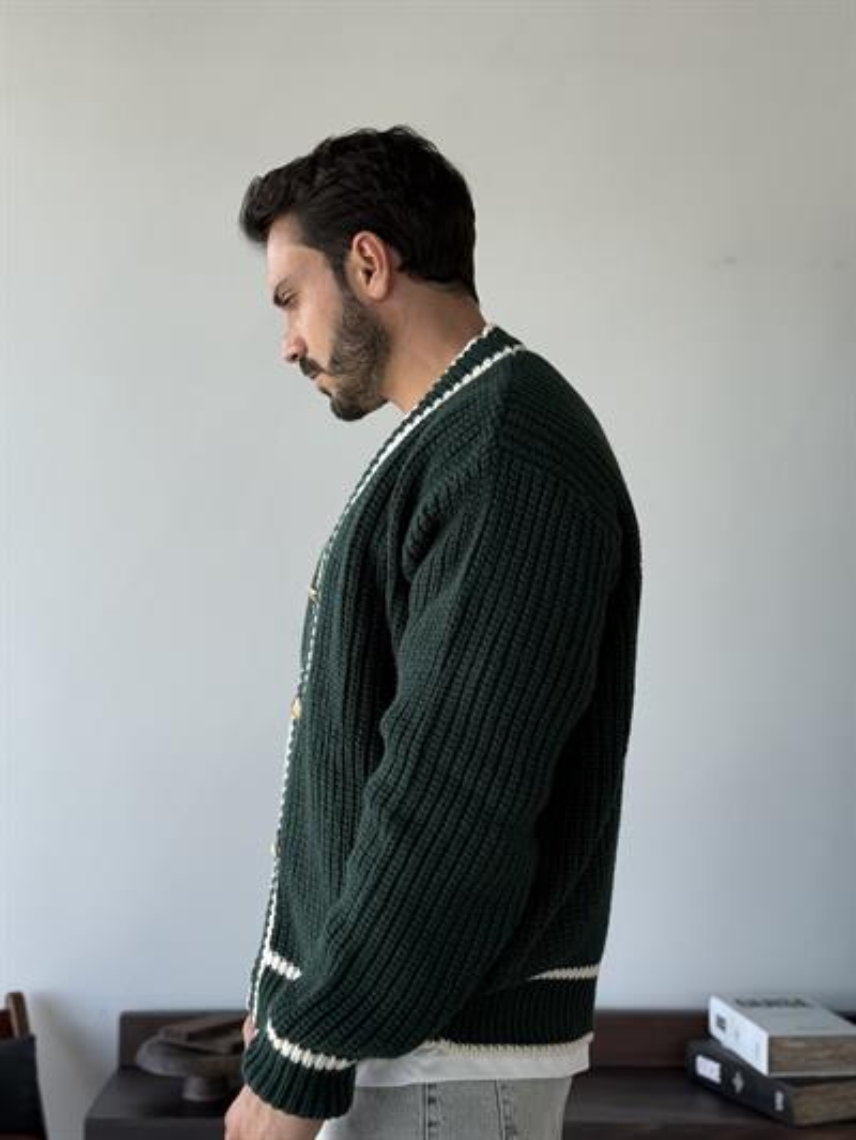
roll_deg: -0.7
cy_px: 570
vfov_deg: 39.6
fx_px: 1582
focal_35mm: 48
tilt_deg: +2.4
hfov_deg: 30.3
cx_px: 428
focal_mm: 6.76
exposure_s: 1/221
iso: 50
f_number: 1.78
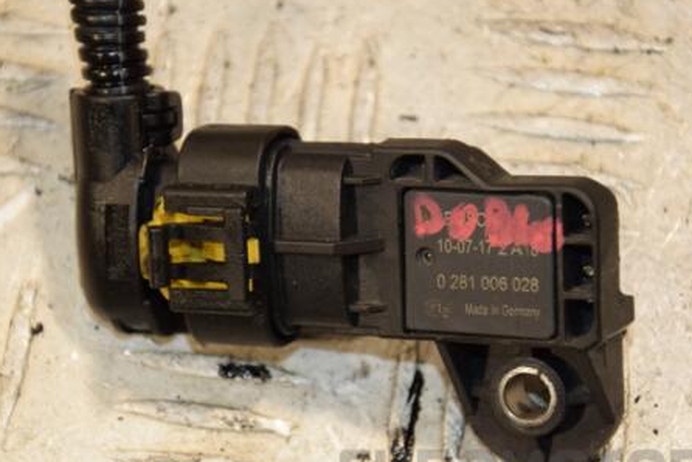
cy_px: 267
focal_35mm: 212
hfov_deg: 9.7
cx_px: 310
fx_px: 4071
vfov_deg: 6.5
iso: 800
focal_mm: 105
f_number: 5.6
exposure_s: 1/160
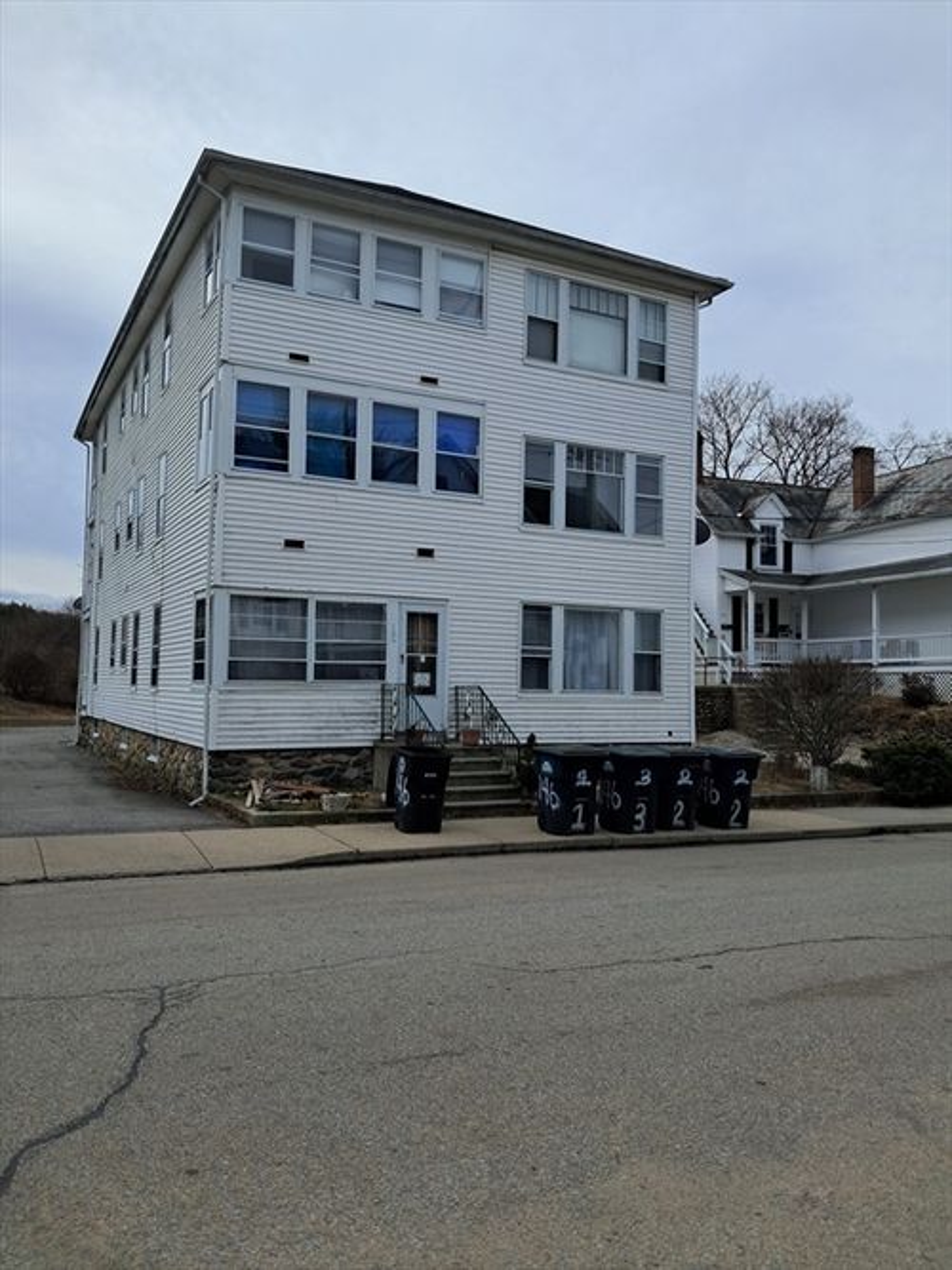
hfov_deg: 51.3
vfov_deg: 65.3
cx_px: 476
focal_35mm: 27
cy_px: 635
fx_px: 990
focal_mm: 4
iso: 50
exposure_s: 1/973
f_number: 1.8
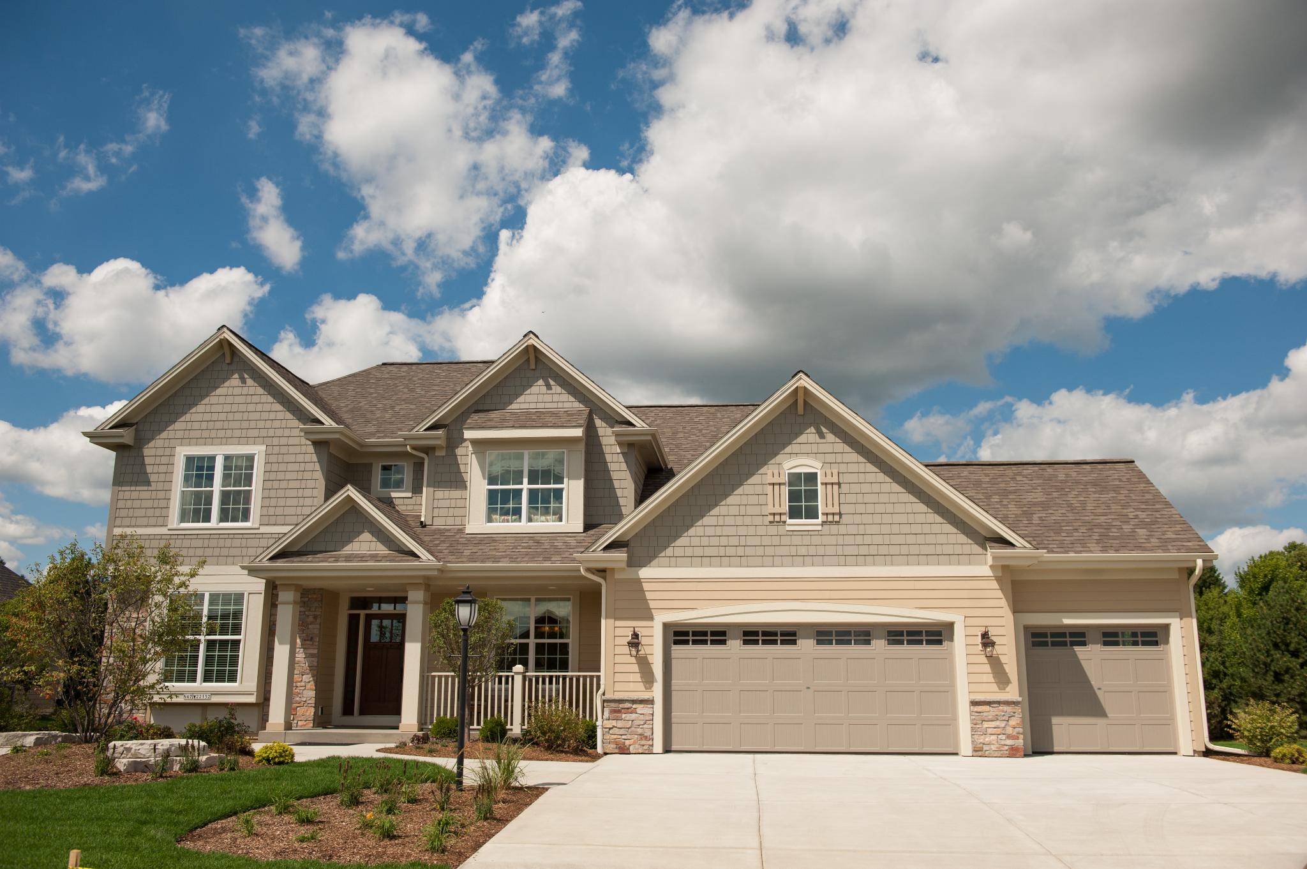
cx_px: 654
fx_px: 1125
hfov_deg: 60.3
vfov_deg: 42.3
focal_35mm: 31
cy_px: 434
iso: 200
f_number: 4.5
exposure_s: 1/3200
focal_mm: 31
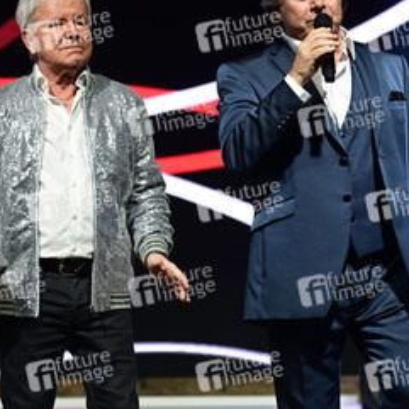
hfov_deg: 13.7
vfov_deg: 13.7
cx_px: 194
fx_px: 1698
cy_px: 160
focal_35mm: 127
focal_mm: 80
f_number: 2.8
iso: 800
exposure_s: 1/200
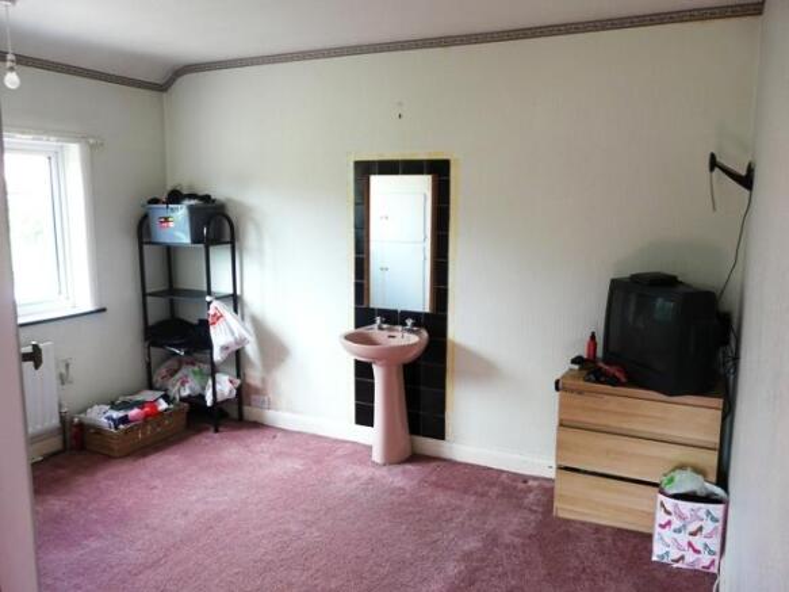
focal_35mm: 28
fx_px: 638
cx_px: 394
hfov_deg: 63.5
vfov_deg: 49.7
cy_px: 296
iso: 125
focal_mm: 4.6
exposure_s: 1/30
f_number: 2.8
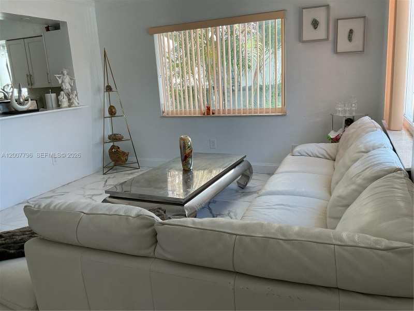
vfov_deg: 48.2
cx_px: 207
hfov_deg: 61.7
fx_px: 347
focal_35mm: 29
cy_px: 156
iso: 20
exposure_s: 1/100
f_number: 1.8
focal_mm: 3
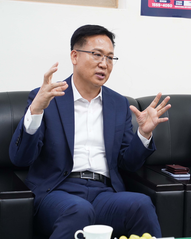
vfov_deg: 19.4
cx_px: 163
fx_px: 700
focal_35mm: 99
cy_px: 120
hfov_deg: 15.4
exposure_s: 1/160
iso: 2000
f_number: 4
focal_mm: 70
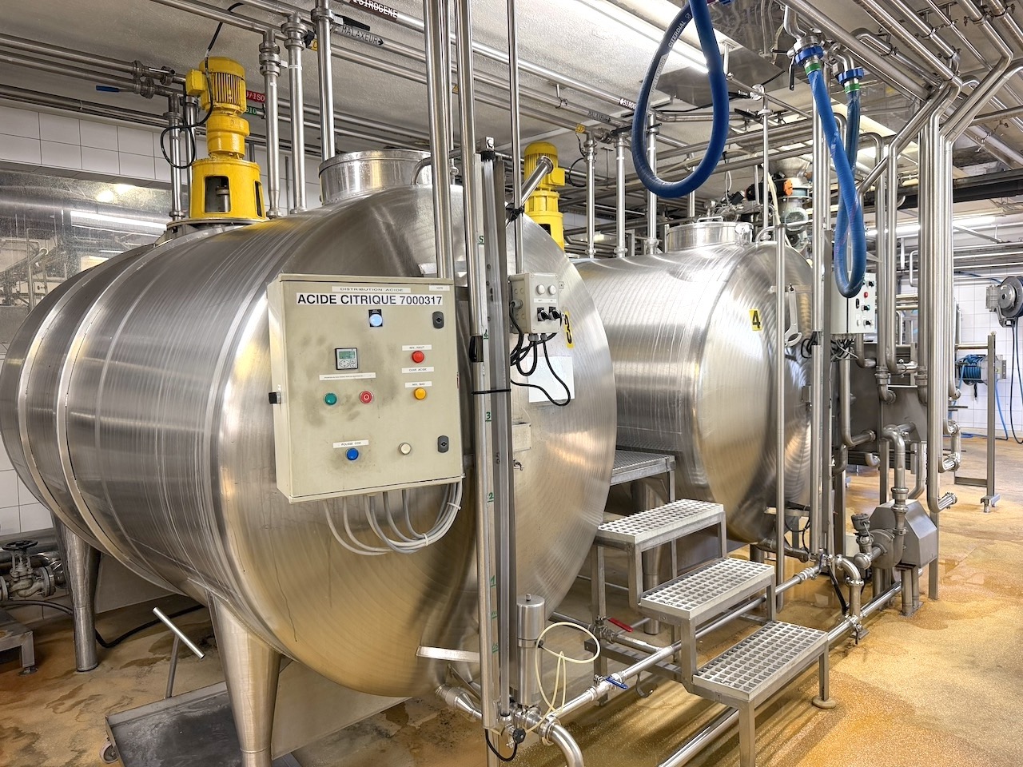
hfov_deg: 71.6
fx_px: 709
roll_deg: +1.6
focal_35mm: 24
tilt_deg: -3.3
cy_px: 384
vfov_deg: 56.8
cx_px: 512
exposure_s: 1/50
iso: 125
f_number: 1.78
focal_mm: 6.76
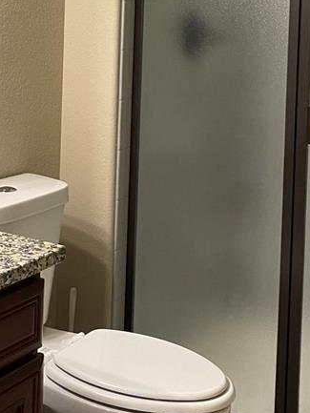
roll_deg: -1.8
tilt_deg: -1.7
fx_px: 859
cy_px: 19
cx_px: 76
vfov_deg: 25.9
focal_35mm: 72
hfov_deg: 20.3
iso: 200
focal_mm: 4.25
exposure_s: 1/60
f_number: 1.8
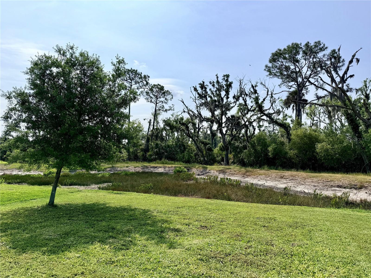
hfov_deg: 71.6
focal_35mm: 24
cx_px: 186
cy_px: 139
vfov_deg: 56.8
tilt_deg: +2.0
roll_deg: +0.3
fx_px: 257
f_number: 1.78
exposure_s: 1/10309
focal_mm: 6.76
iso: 80
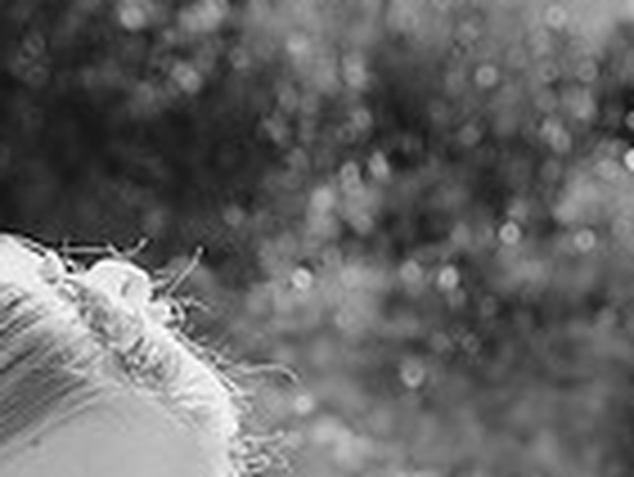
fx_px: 1741
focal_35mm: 95
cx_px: 423
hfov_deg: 20.6
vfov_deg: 14.5
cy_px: 731
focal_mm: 24
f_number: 3.5
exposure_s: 1/640
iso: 200
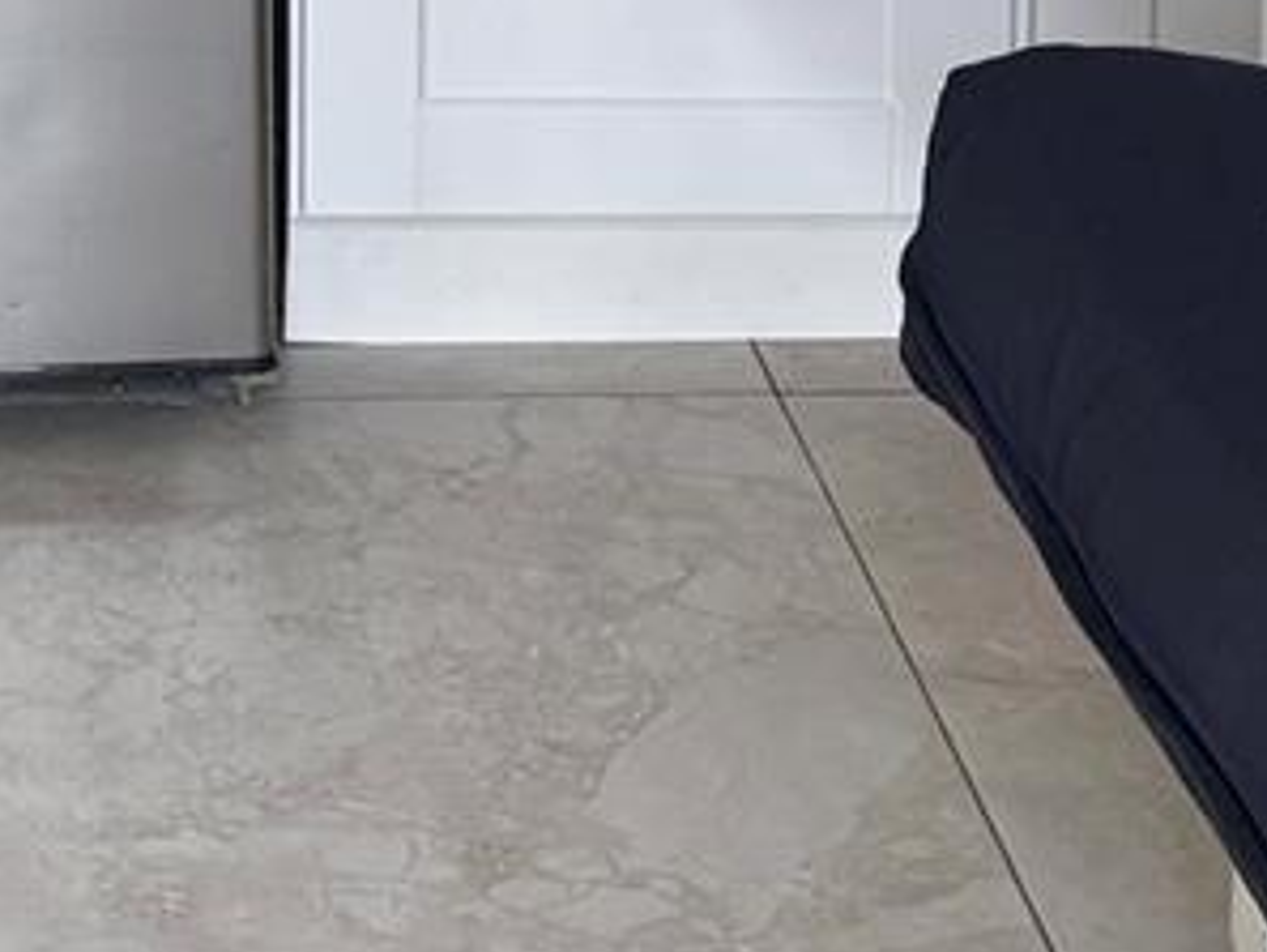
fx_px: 5126
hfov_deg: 13.8
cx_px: -145
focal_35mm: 140
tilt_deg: -8.8
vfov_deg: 9.8
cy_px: -1029
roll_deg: +0.2
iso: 125
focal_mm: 5.96
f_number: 1.6
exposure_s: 1/87
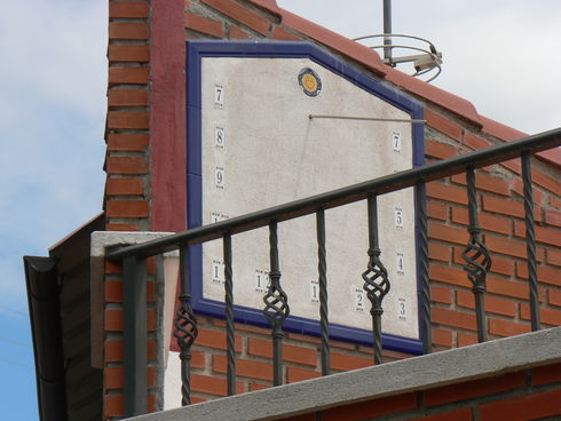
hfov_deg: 13.8
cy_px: 210
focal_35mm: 143
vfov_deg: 10.4
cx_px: 280
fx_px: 2319
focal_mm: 24.6
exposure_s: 1/500
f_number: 5.6
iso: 64
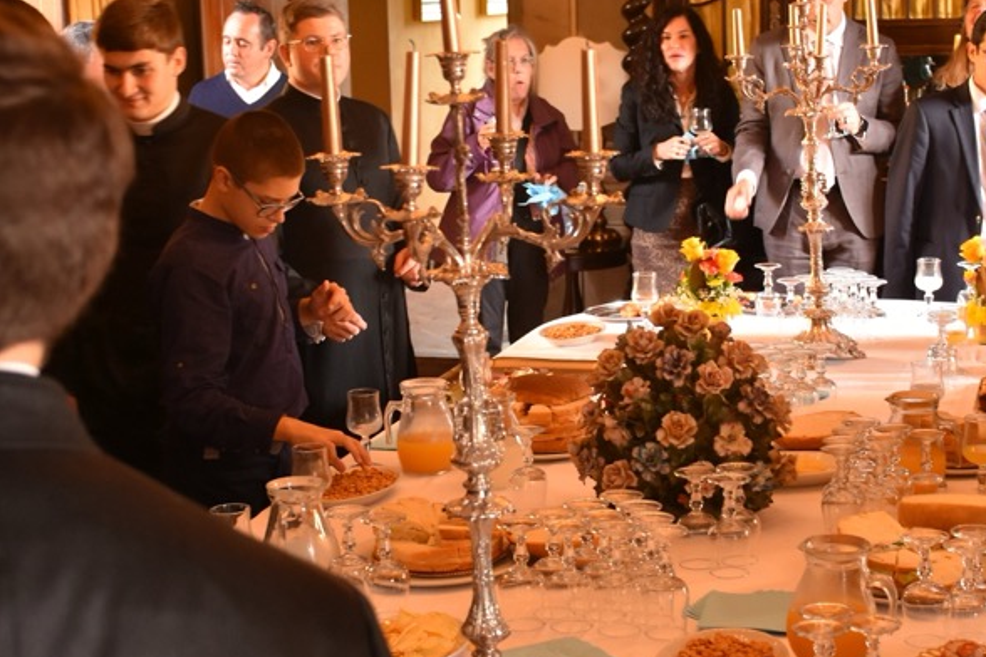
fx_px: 1886
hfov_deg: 29.3
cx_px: 568
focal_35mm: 69
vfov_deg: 19.7
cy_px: 249
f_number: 4.5
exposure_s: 1/50
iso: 1000
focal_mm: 27
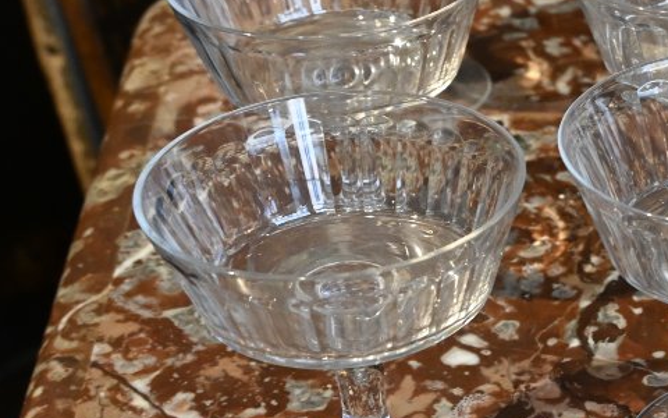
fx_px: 2051
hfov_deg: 17.5
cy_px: 304
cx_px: 831
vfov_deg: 11.6
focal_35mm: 113
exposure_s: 1/50
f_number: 6.3
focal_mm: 29.5
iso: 2200
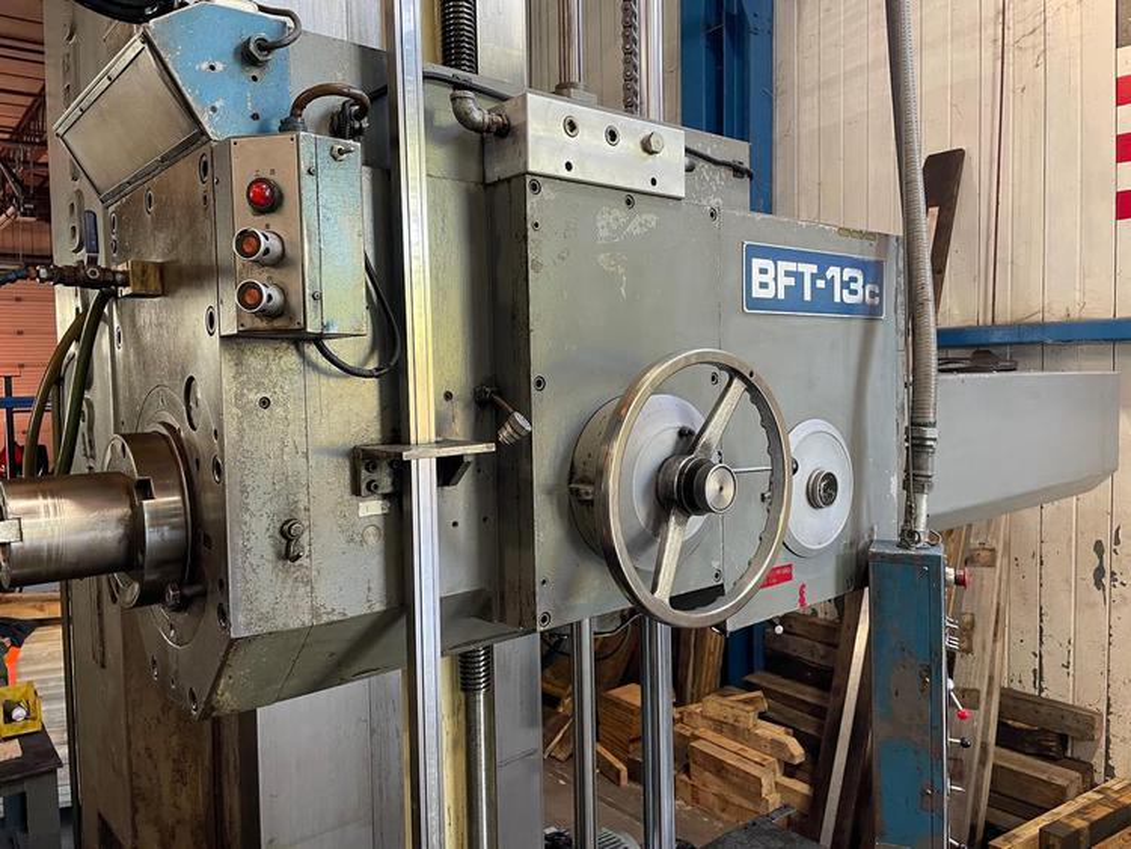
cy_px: 424
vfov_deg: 53.1
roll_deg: +1.5
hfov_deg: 67.3
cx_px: 566
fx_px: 850
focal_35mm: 26
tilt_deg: -3.7
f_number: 1.6
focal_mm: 4.2
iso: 160
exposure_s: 1/60
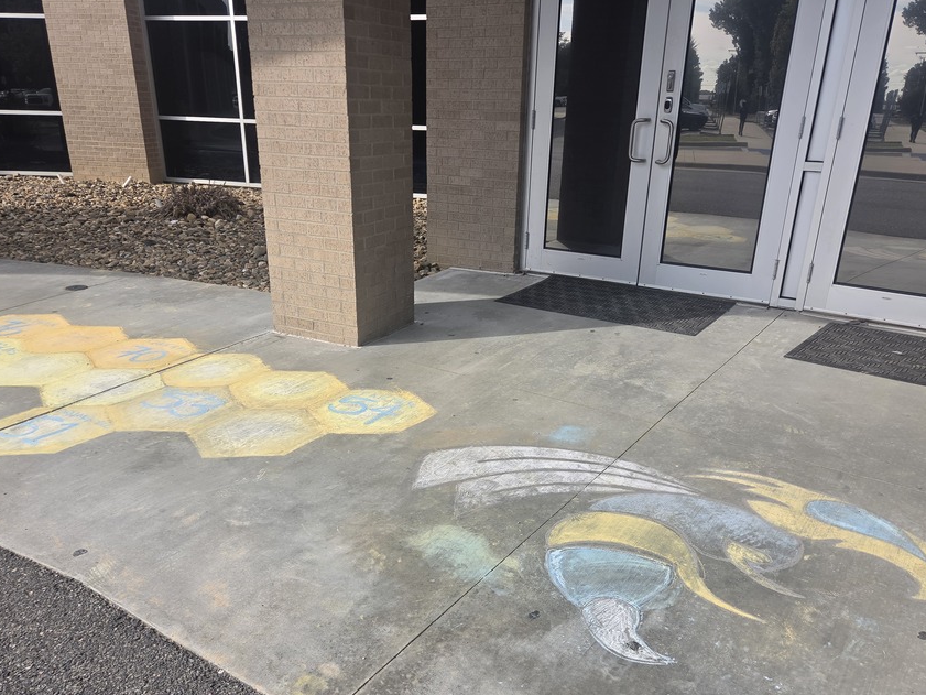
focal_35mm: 28
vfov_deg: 49.5
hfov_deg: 63.4
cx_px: 461
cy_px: 413
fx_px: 749
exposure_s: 1/2228
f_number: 1.8
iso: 80
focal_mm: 5.4
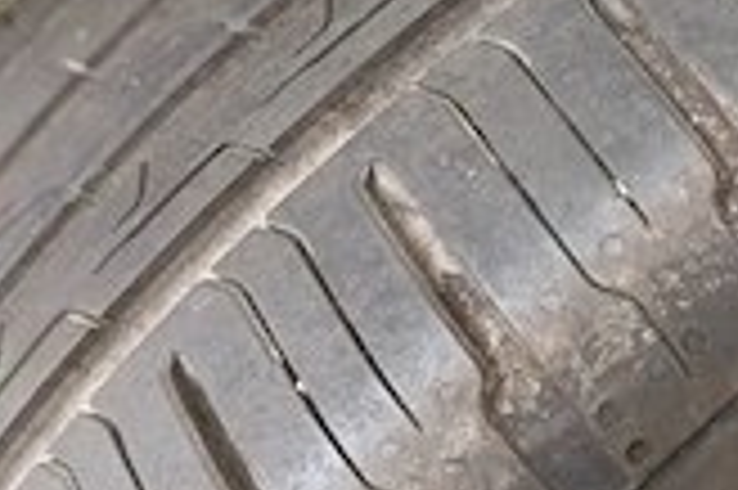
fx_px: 1352
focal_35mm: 66
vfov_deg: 20.5
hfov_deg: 29.8
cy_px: 202
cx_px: 598
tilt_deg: -54.9
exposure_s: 1/89
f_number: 1.6
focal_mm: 5.96
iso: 125
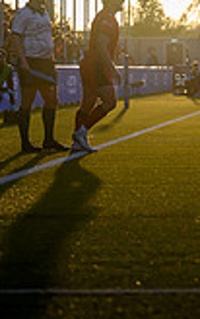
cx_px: 445
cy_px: -15
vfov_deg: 7.1
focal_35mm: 295
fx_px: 2564
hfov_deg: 4.4
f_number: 2.8
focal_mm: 82
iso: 800
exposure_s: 1/8000
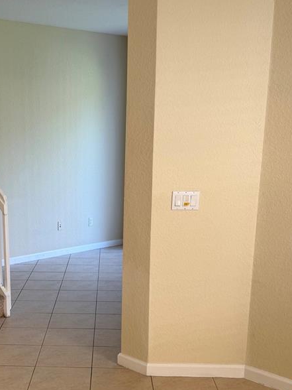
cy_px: 287
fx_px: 551
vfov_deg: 38.0
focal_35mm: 49
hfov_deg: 29.0
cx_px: 58
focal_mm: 6.76
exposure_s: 1/133
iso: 64
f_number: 1.78
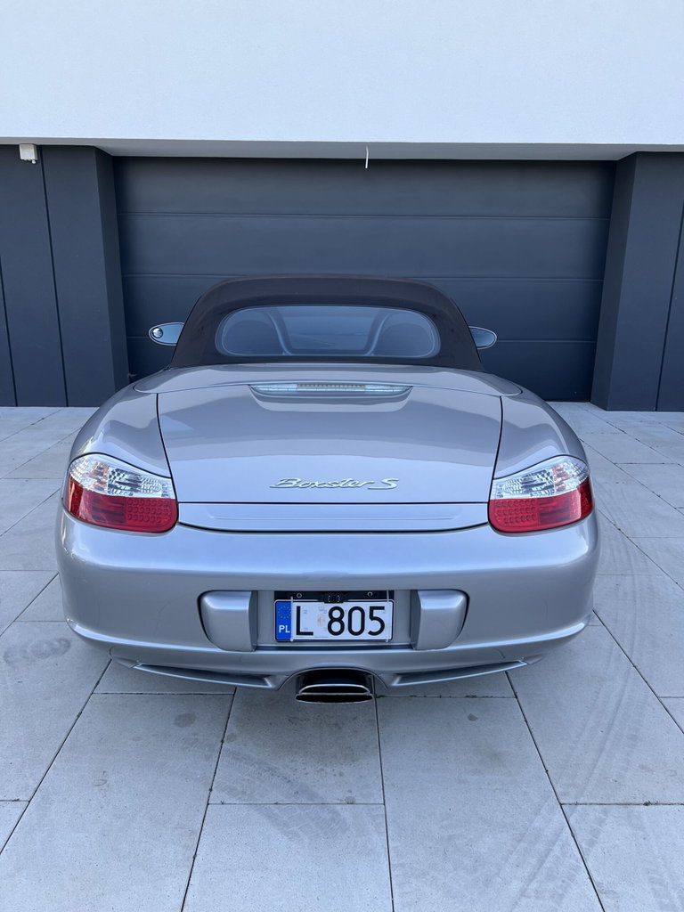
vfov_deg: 67.3
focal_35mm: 26
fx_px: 685
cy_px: 456
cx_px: 342
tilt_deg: -14.9
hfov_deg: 53.1
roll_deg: -0.2
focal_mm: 5.7
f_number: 1.5
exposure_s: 1/569
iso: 50
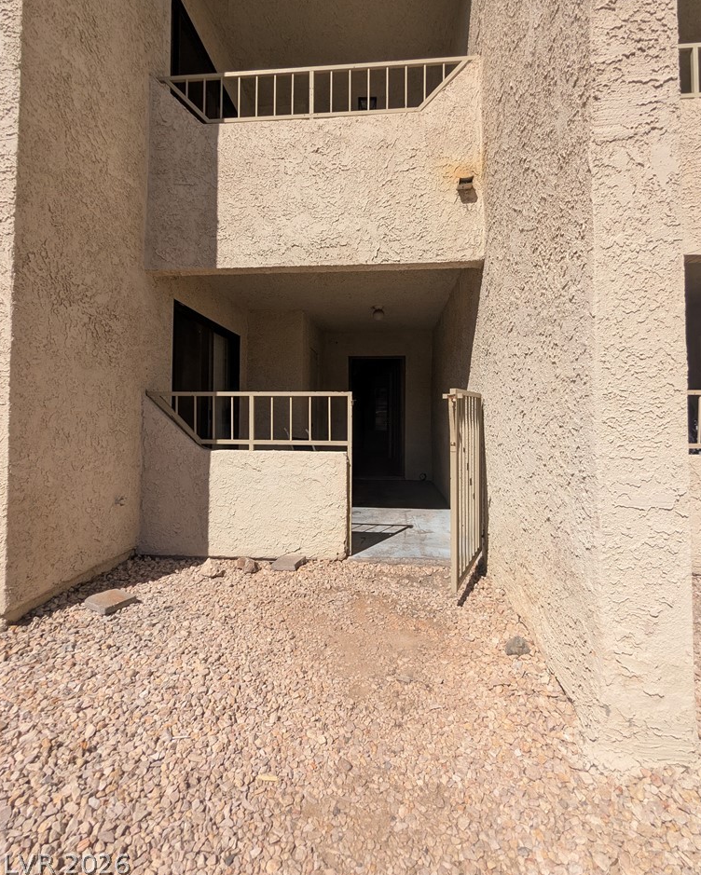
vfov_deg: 89.5
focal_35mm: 17
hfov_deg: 77.0
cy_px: 410
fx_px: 441
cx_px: 354
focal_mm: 2.35
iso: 49
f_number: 2.2
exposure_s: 1/2653
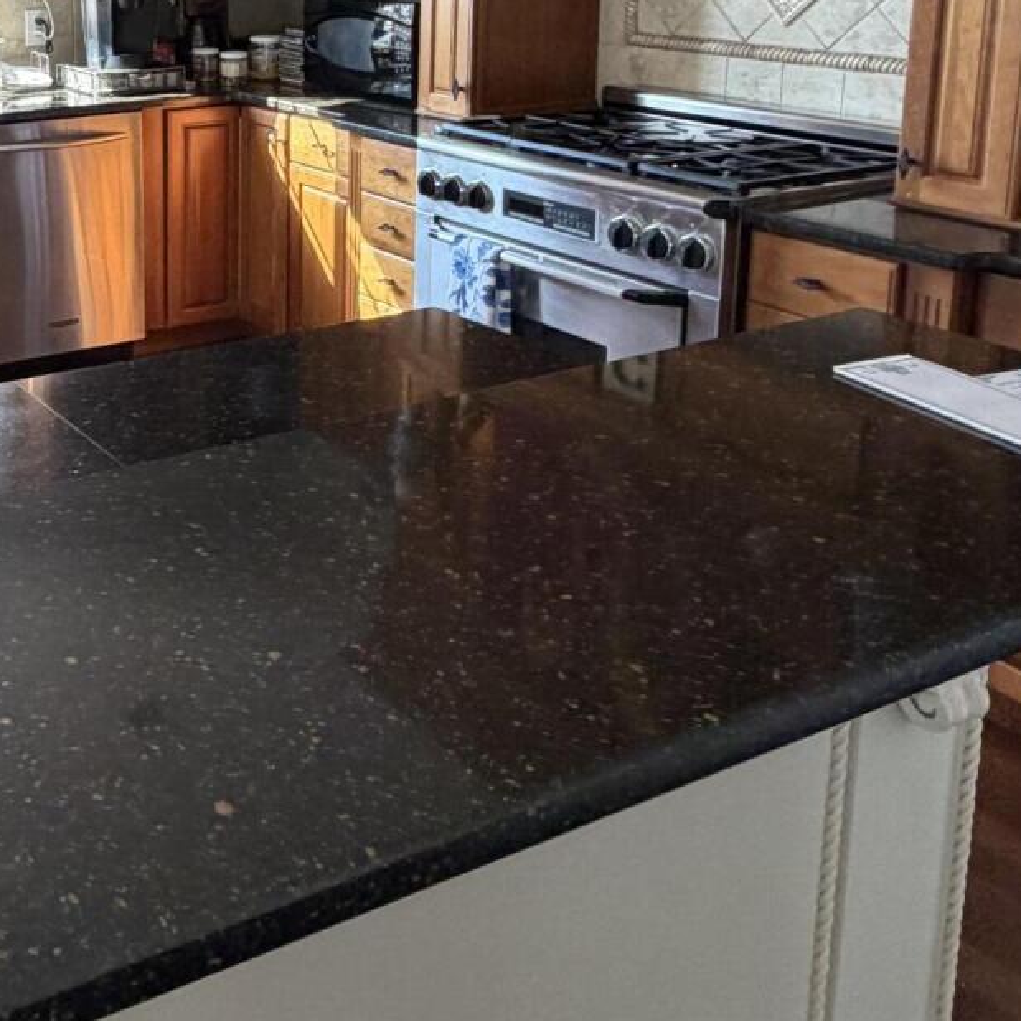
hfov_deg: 38.0
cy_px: 140
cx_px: 38
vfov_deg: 39.4
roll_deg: +0.8
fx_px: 1335
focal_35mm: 40
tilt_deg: -7.9
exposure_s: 1/121
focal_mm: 2.22
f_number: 2.2
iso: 200
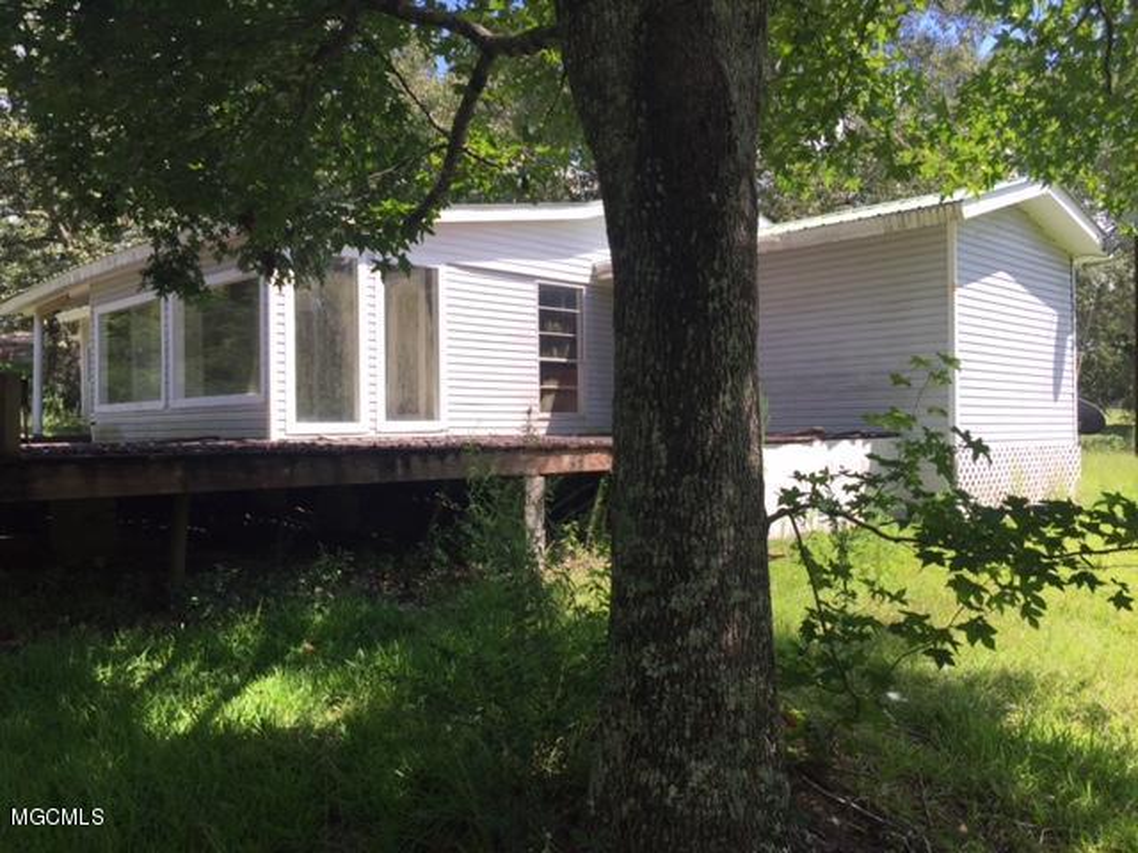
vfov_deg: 48.2
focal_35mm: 29
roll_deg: +0.2
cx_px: 569
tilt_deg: -0.8
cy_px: 426
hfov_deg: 61.7
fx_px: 953
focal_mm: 4.15
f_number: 2.2
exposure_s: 1/670
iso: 32
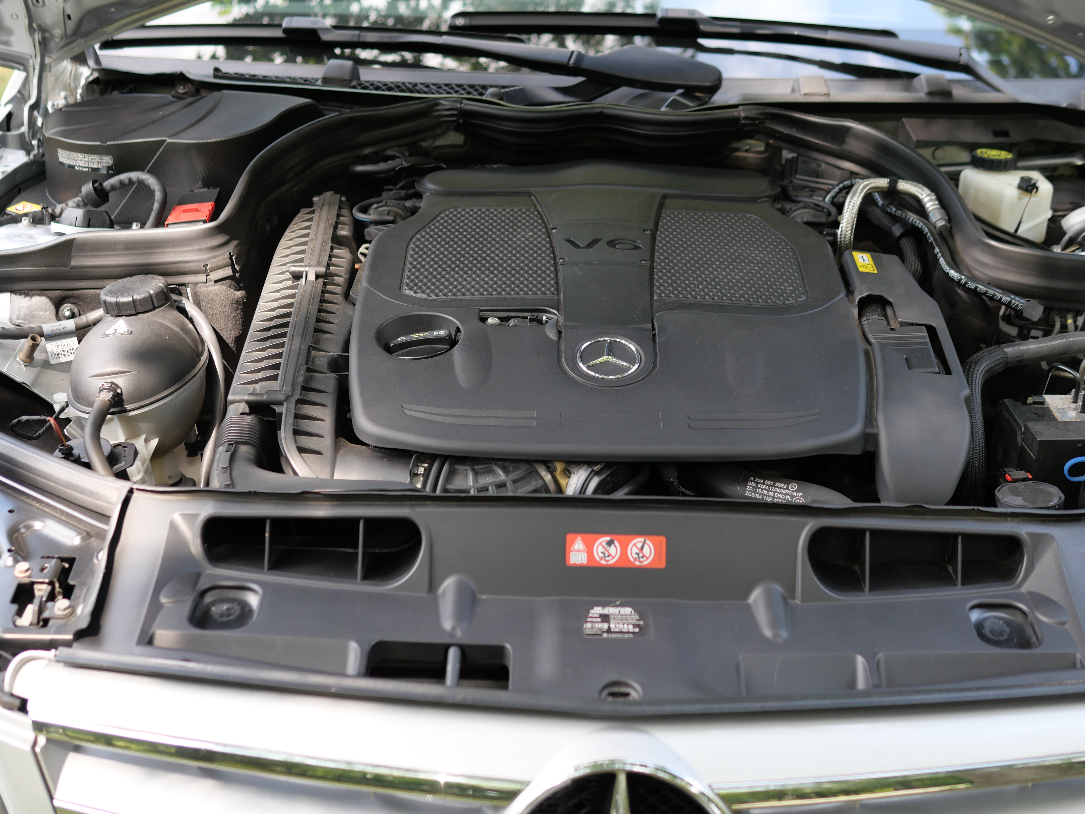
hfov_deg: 38.2
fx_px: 1567
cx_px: 542
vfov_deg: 29.1
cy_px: 407
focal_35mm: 50
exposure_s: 1/250
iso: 200
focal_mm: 25
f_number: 2.2
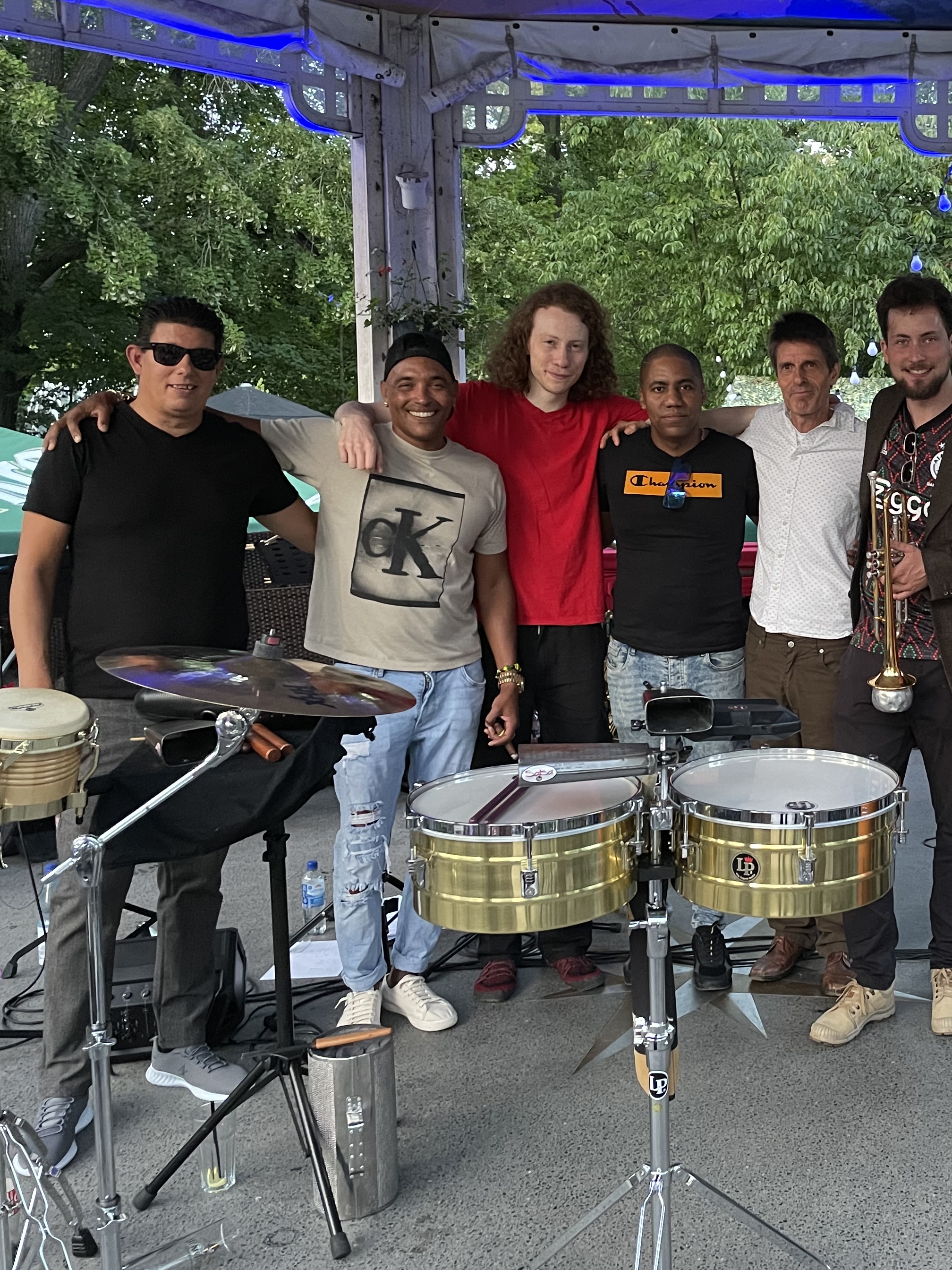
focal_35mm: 39
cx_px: 859
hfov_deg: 34.7
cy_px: 557
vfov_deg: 47.8
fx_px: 1430
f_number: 1.6
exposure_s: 1/40
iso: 500
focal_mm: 4.2
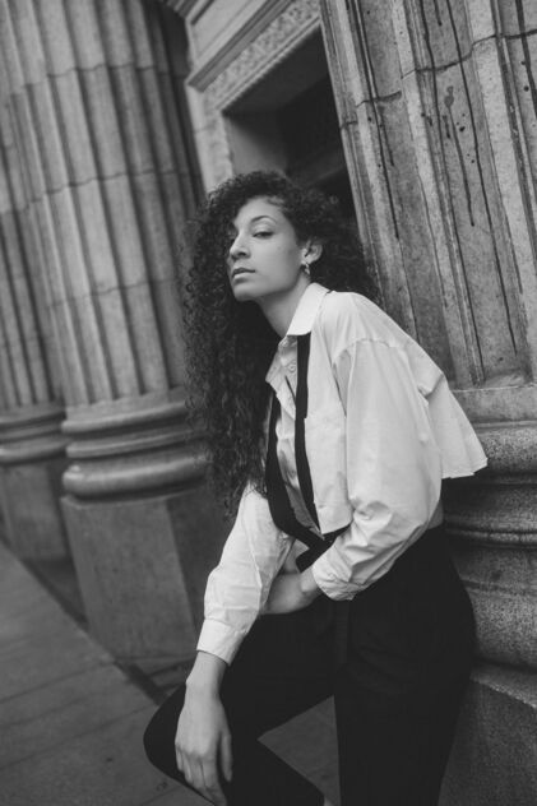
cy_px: 403
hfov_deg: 37.8
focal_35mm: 35
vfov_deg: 54.4
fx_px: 783
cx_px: 268
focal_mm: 35
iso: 640
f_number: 2.5
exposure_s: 1/250
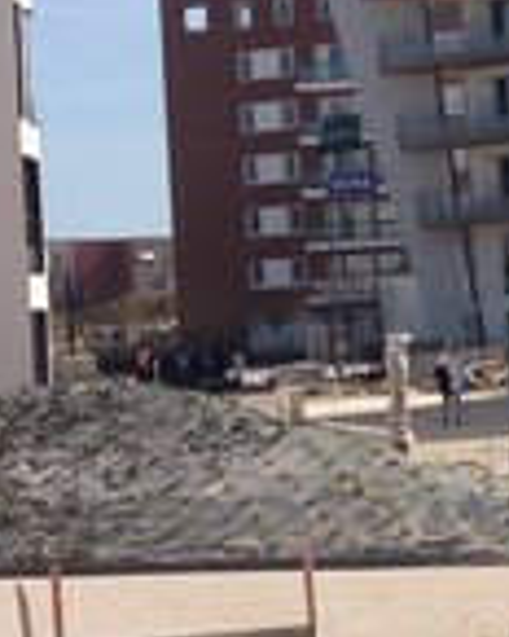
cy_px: 213
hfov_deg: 9.1
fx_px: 2919
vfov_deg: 12.4
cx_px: 1163
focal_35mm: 155
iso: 50
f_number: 2.4
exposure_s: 1/2008
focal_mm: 4.13
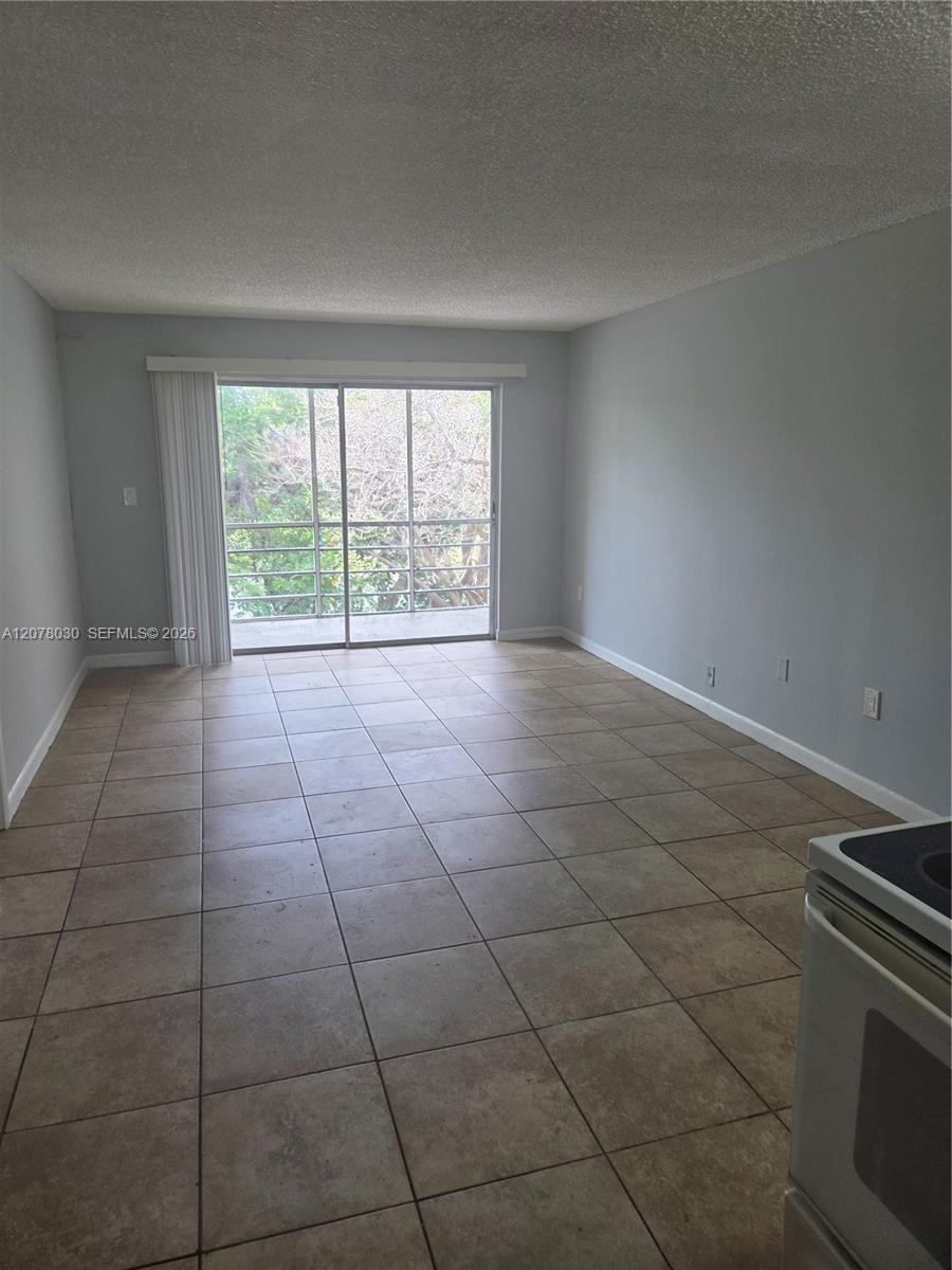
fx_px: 843
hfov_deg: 58.9
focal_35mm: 23
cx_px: 476
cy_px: 635
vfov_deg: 73.9
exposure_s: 1/180
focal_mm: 5.4
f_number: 1.8
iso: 100
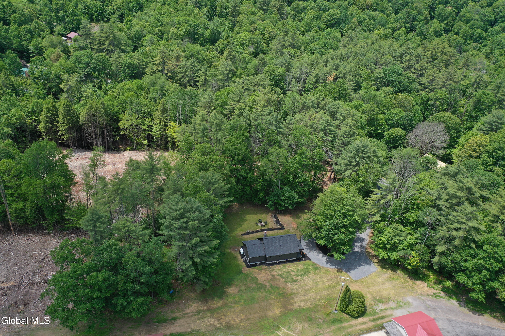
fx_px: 393
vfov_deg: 46.4
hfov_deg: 65.5
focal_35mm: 28
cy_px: 168
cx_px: 252
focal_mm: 10.26
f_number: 3.2
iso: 100
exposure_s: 1/50
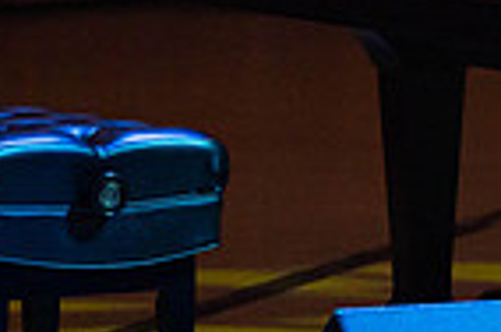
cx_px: 914
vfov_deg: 0.8
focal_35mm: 1638
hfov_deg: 1.3
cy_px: -101
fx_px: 22744
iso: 2000
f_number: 5.6
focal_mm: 400
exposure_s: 1/200
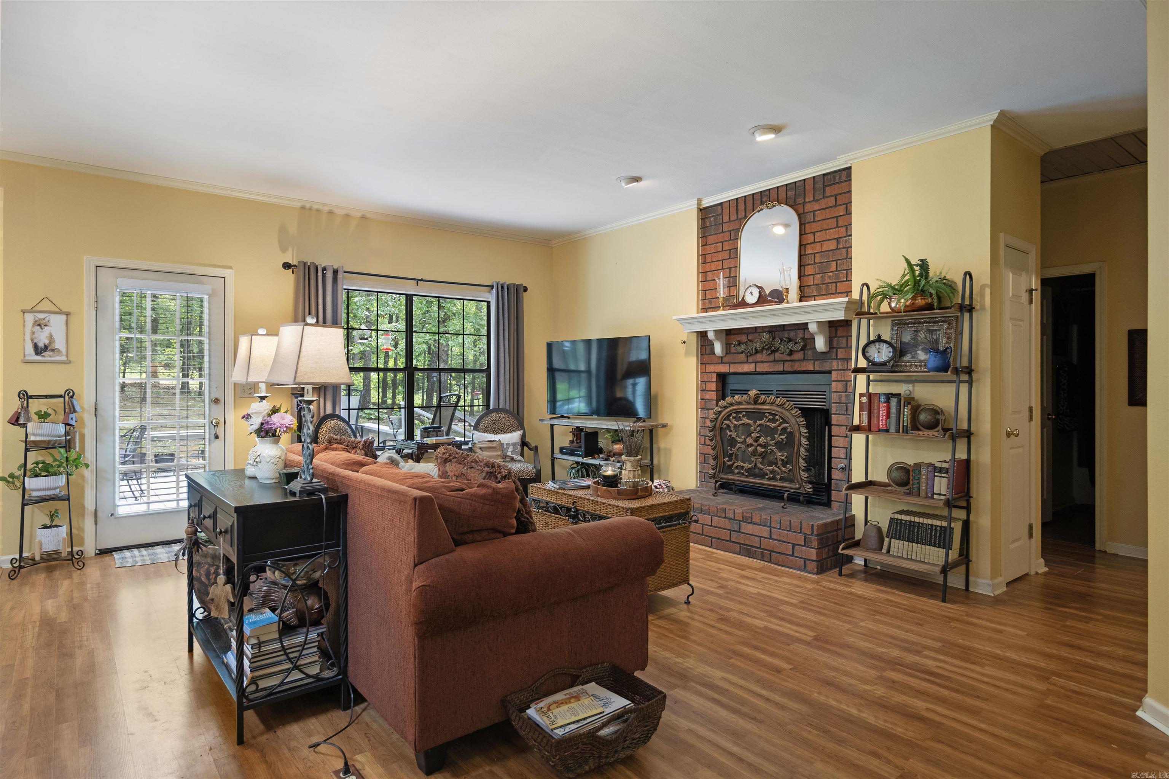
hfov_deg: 86.9
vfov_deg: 64.6
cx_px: 584
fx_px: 617
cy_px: 390
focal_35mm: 19
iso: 1250
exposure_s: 1/8
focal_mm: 19
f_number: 5.6
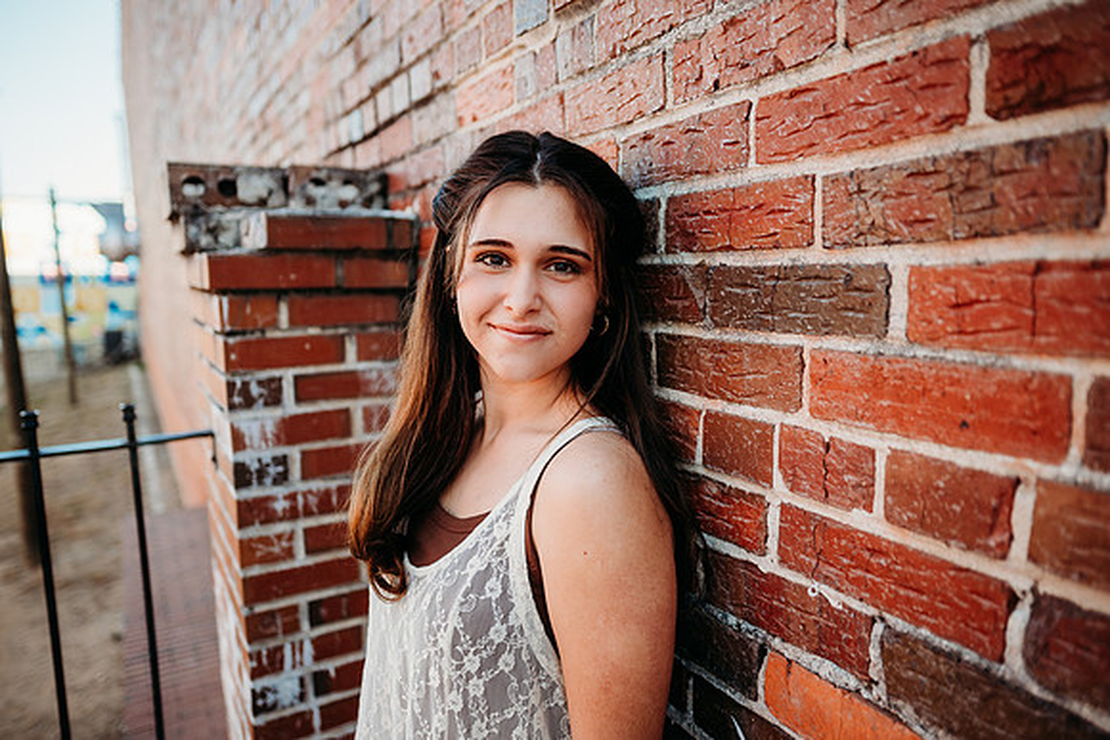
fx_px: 740
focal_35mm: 24
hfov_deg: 73.7
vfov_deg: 53.2
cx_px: 555
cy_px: 370
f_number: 2.2
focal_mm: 24
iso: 100
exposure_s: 1/400
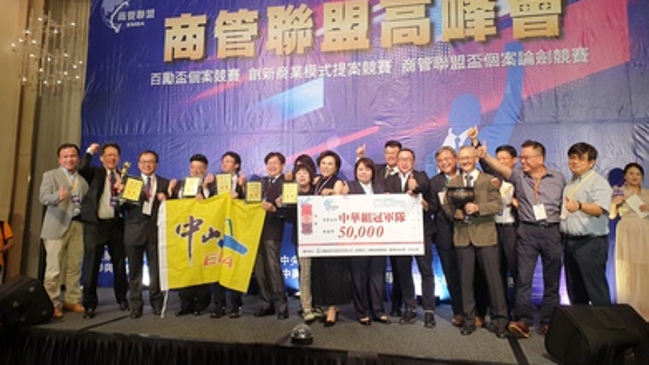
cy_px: 149
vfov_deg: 40.0
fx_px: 499
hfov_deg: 66.1
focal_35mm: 29
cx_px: 324
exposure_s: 1/60
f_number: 2.4
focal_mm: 4.3
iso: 125
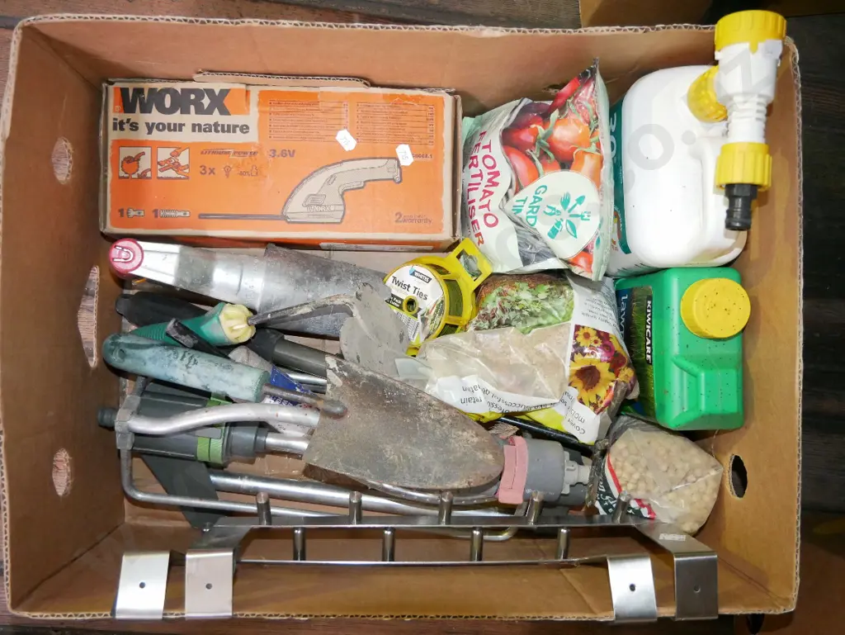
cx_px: 422
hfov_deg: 53.9
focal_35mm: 34
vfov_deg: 41.8
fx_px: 830
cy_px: 318
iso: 3200
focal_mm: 17
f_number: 3.8
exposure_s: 1/80
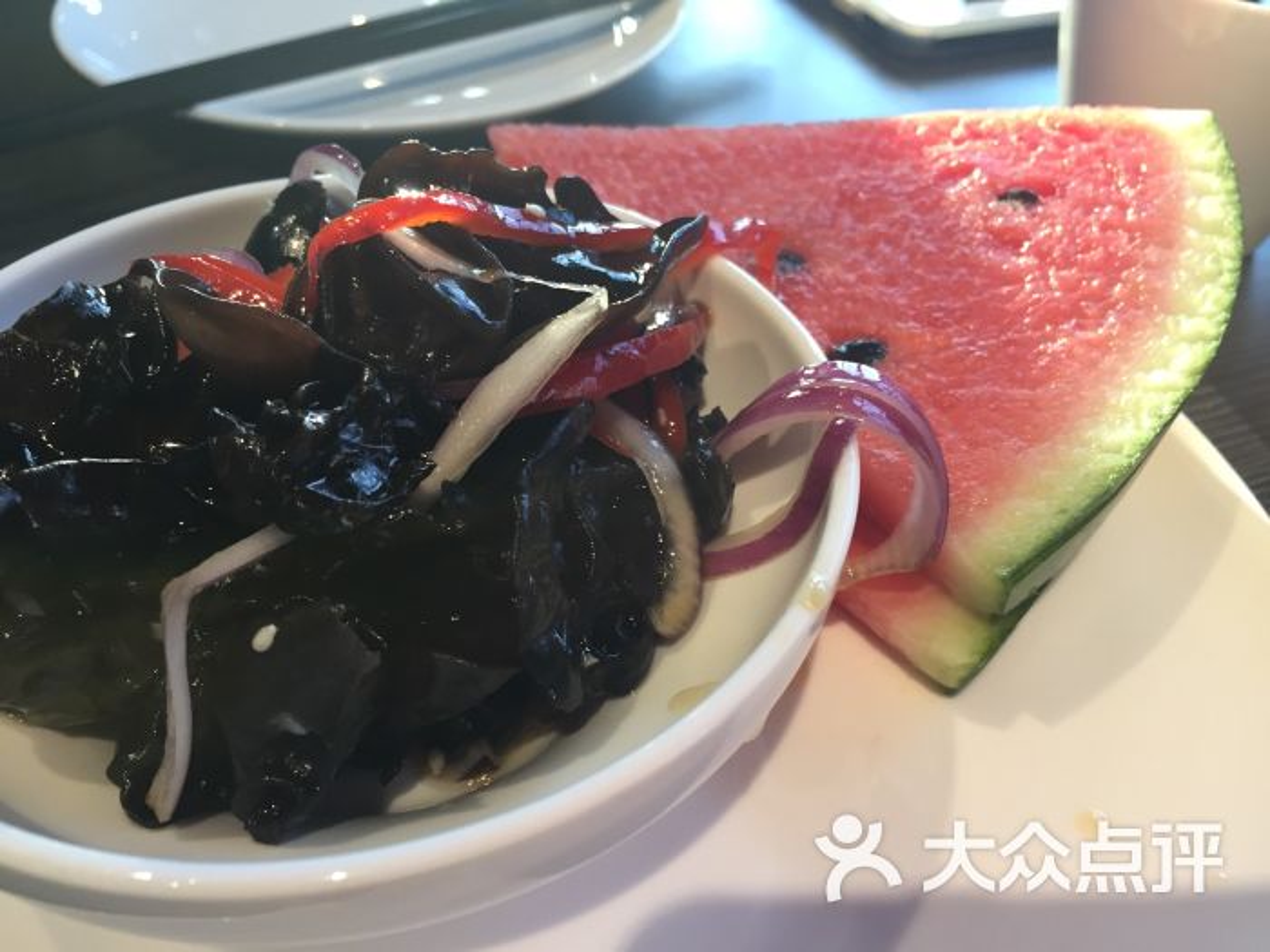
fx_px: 1064
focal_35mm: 29
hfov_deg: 61.7
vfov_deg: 48.2
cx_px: 635
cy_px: 476
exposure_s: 1/33
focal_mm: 4.15
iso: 40
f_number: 2.2
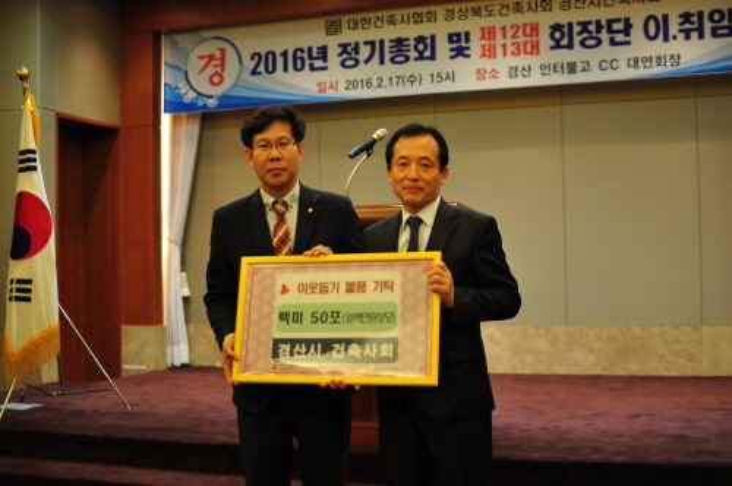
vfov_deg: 29.8
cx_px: 366
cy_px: 243
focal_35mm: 45
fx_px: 914
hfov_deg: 43.7
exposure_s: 1/40
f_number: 1.4
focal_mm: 30
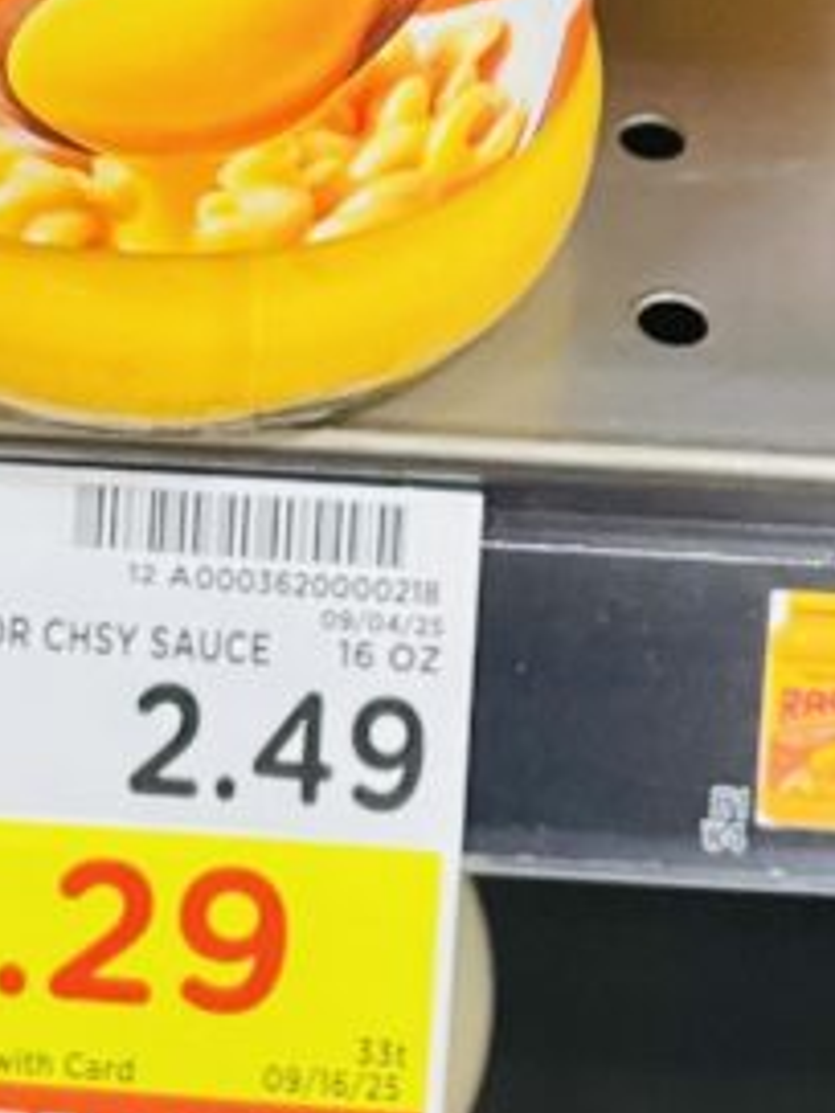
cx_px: 184
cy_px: -33
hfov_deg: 15.0
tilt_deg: -37.9
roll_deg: -0.4
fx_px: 3152
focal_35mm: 98
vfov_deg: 19.4
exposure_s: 1/60
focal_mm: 4.2
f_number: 1.6
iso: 320
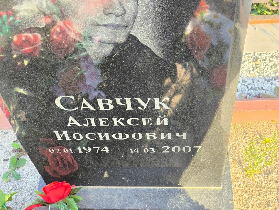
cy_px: 105
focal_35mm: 50
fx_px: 403
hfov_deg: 38.2
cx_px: 140
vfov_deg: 29.1
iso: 80
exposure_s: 1/120
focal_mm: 4.71
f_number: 1.7
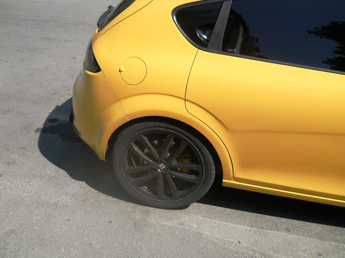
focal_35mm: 41
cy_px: 129
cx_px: 172
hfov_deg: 45.8
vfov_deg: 35.1
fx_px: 409
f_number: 5.5
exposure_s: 1/400
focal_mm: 6.72
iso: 80
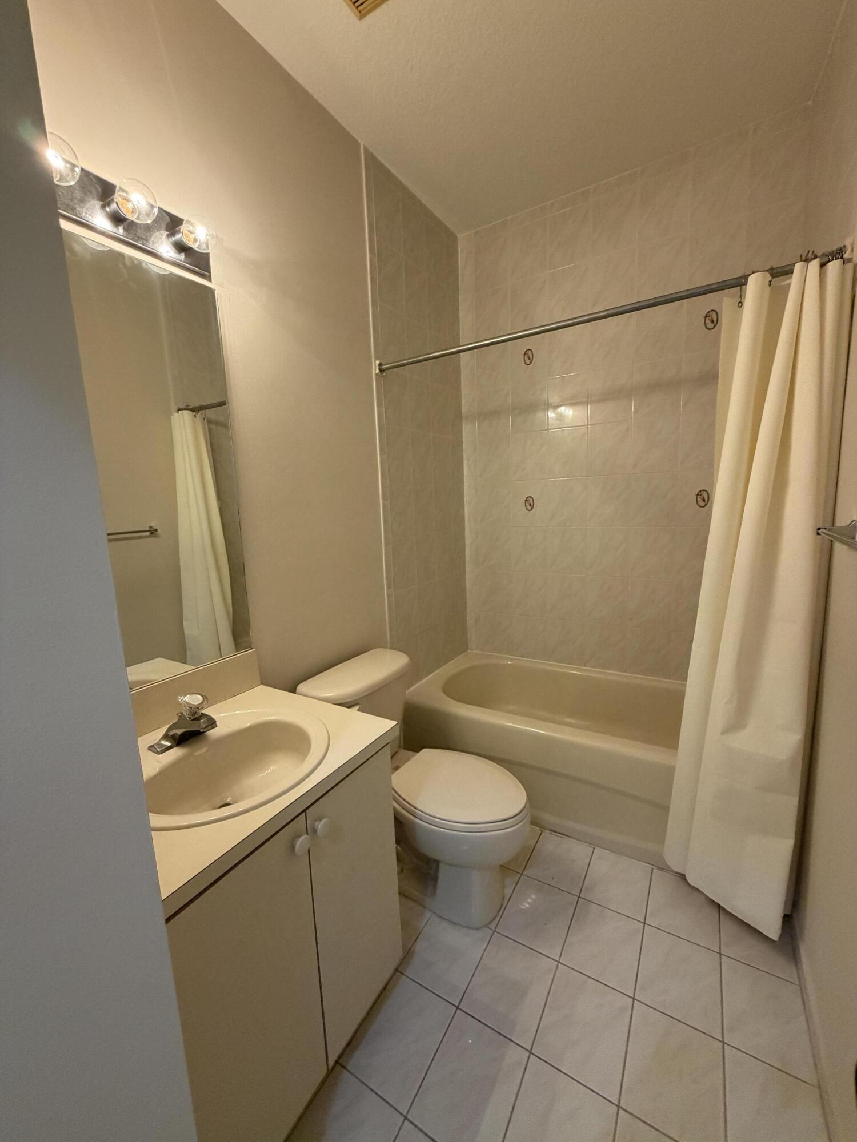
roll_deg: +2.4
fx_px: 462
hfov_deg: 85.7
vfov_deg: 102.1
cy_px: 571
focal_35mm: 14
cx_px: 428
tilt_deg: -9.2
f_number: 2.2
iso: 320
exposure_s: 1/60
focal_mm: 2.22
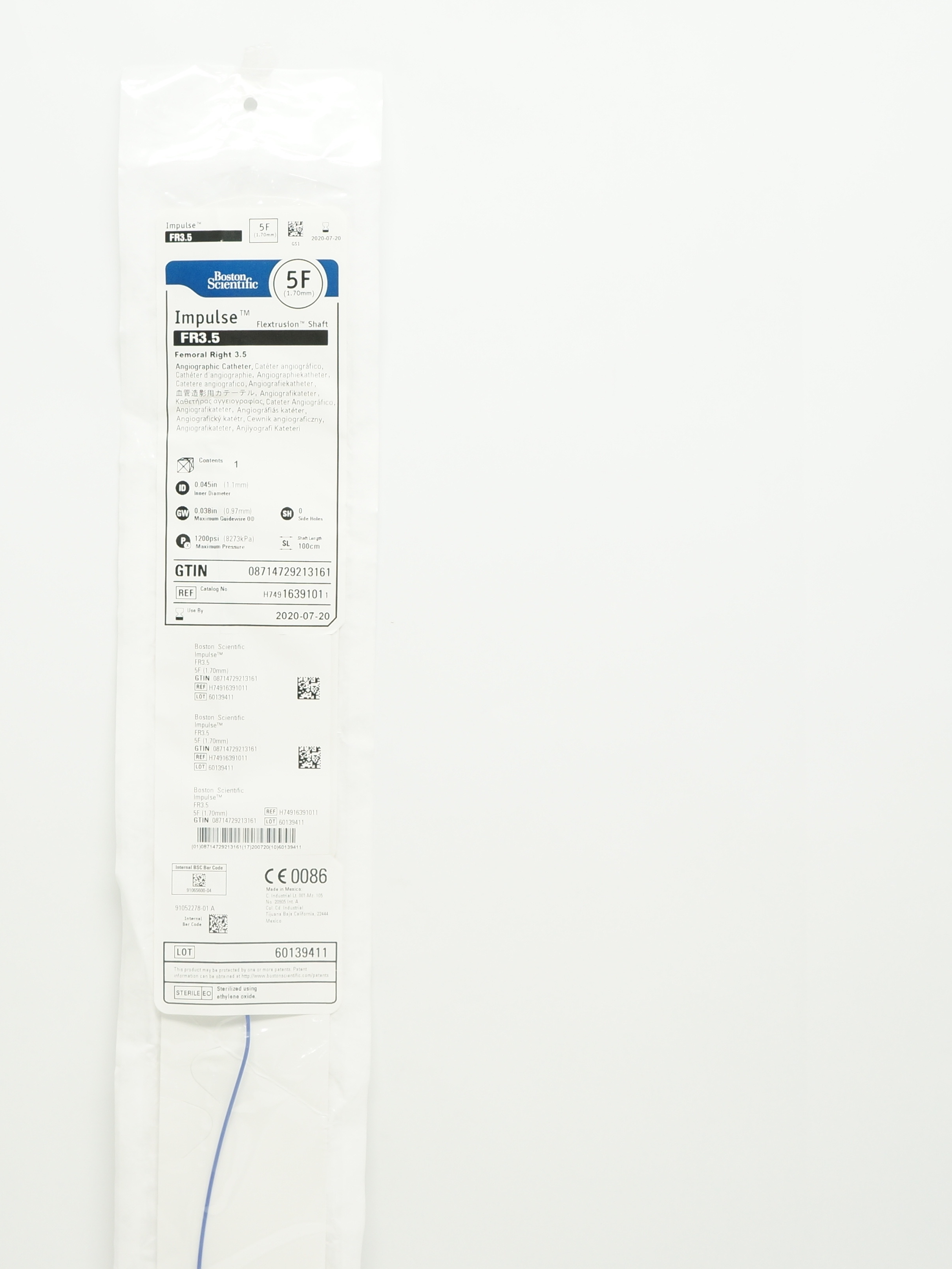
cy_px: 632
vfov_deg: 35.1
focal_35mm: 55
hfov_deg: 26.4
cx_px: 256
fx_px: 2007
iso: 400
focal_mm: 25
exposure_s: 1/80
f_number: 5.6
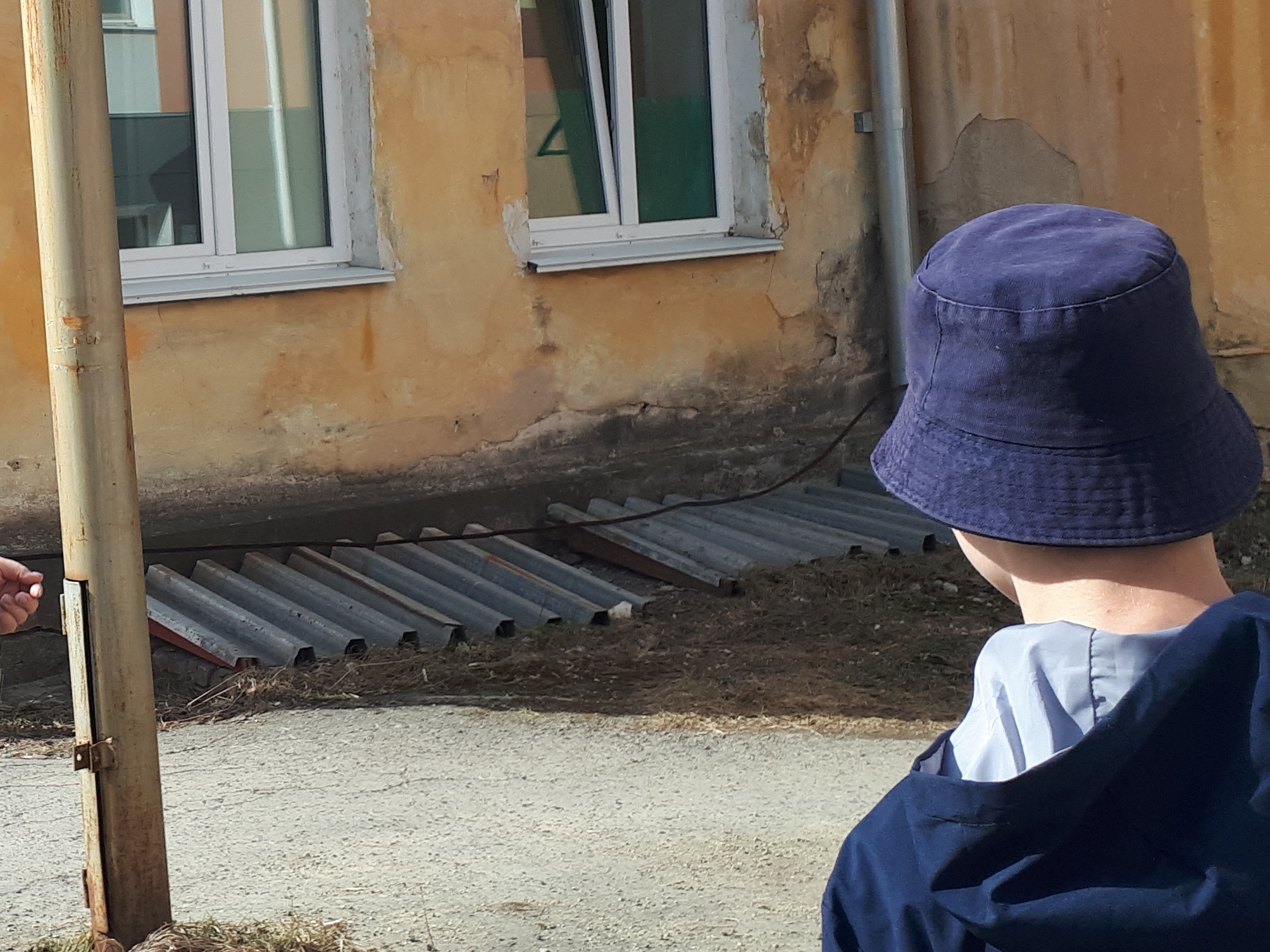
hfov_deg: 29.1
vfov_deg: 23.6
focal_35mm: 62
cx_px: -11
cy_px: 327
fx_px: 2275
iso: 40
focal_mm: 3.6
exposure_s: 1/889
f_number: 1.9
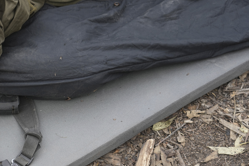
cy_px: 88
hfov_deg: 20.8
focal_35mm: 95
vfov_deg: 14.4
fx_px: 657
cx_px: 4
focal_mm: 46
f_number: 4
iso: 320
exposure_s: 1/320
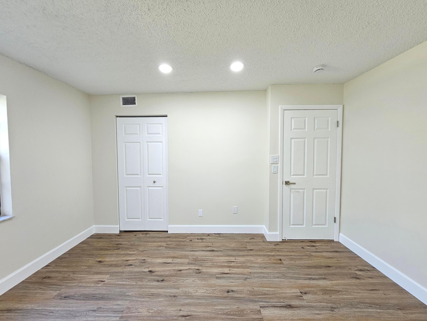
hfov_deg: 106.2
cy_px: 160
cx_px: 214
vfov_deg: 89.9
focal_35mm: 13
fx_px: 160
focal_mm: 2.2
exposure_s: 1/60
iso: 250
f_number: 2.2
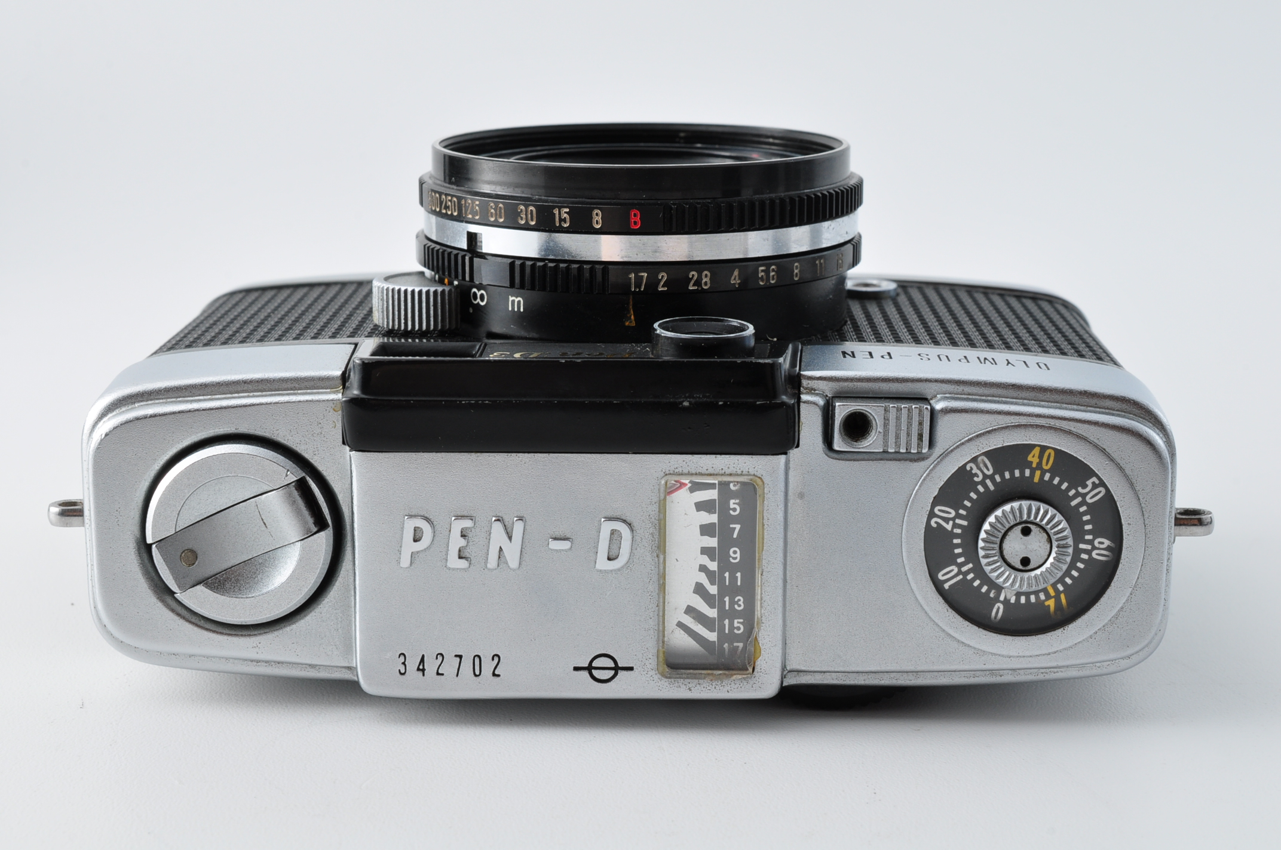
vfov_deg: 22.6
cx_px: 640
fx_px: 2132
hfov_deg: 33.4
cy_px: 425
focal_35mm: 60
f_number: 16
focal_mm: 40
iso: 200
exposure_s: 1/200
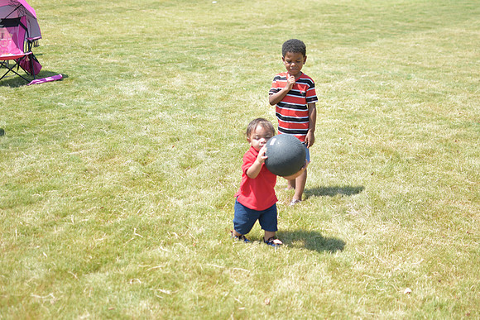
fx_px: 700
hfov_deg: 37.8
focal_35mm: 52
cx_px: 240
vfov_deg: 25.8
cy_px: 160
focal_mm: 35
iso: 160
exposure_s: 1/1600
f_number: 2.2
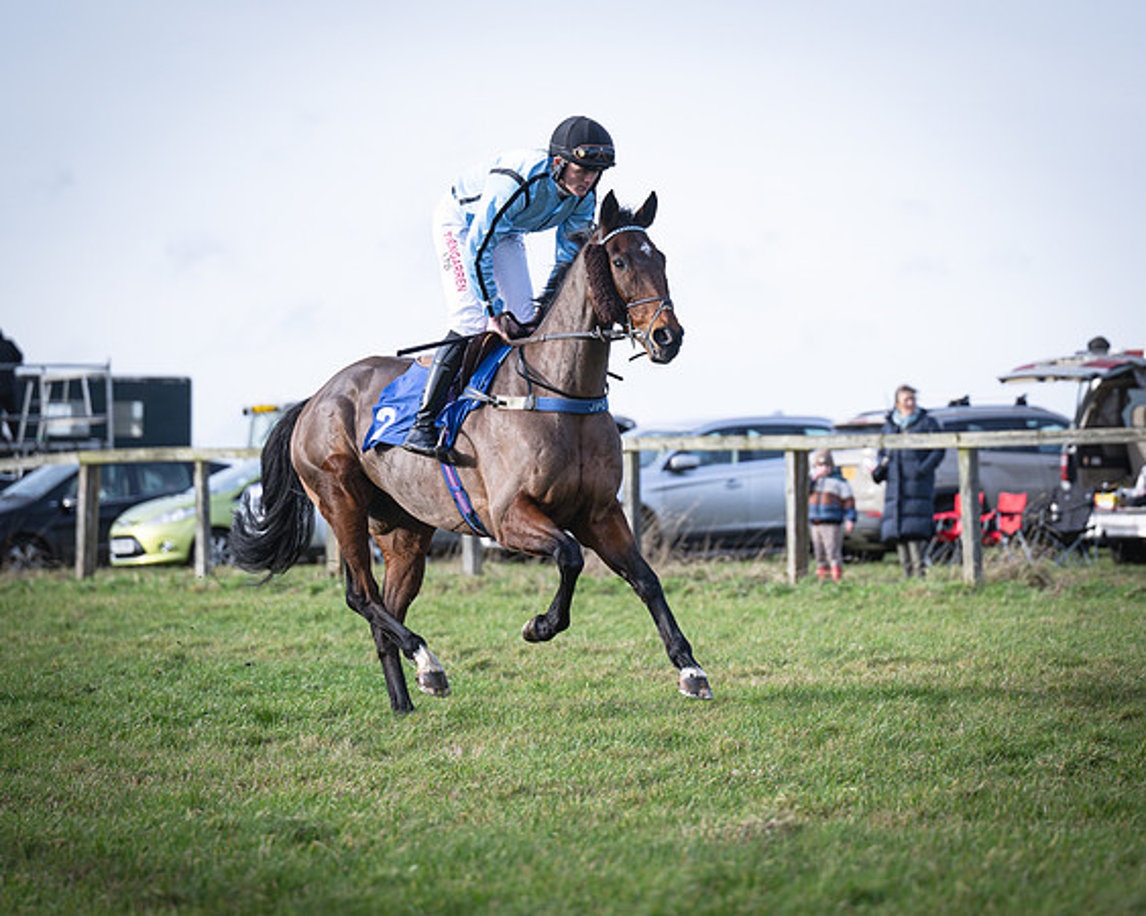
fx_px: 5998
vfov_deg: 8.7
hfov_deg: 10.9
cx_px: 688
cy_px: 458
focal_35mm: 177
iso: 125
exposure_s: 1/1000
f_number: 2.8
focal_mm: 105
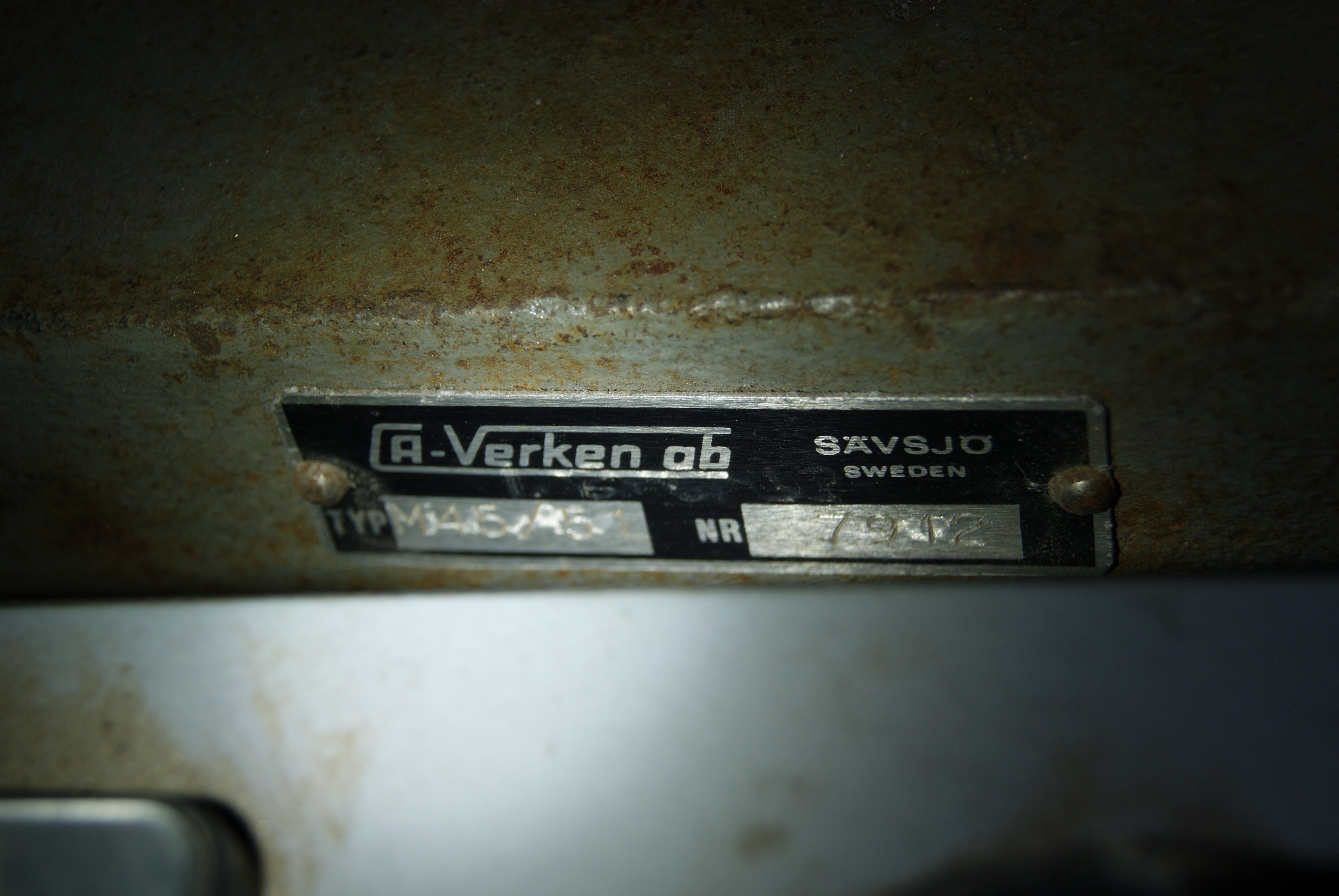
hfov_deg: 24.6
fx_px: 3072
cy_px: 448
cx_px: 670
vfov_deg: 16.6
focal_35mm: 82
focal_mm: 55
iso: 100
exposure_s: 1/500
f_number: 6.3
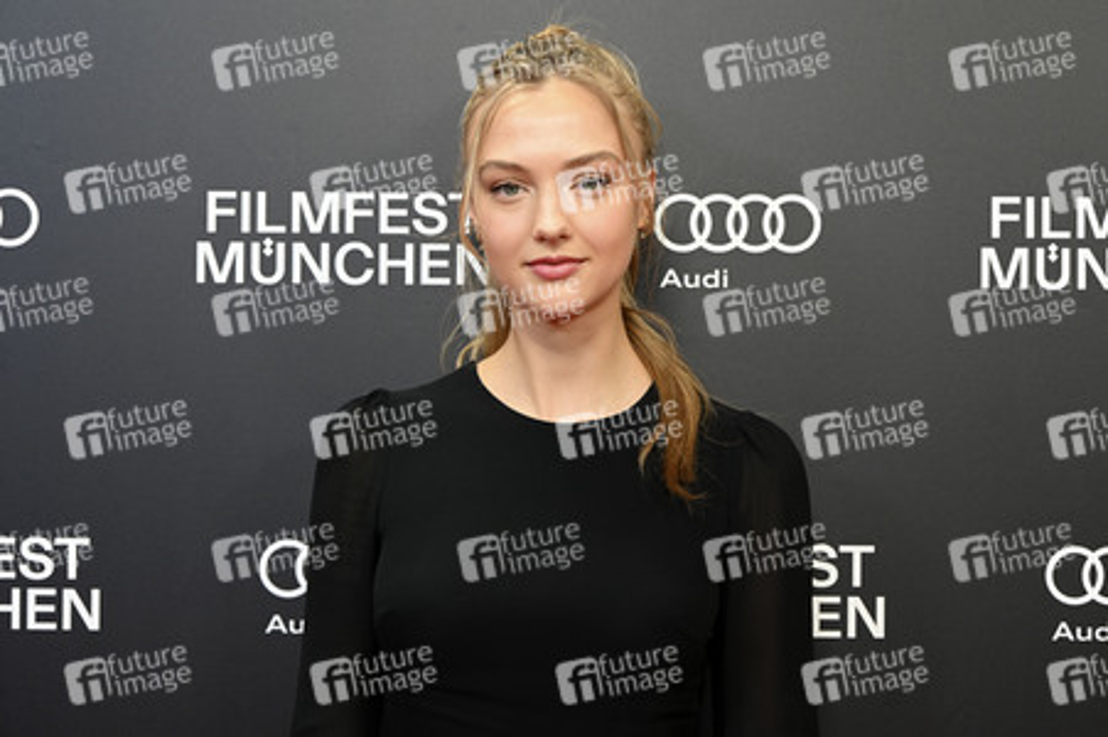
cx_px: 554
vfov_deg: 20.9
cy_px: 368
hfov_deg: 31.0
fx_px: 1999
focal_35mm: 65
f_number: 8
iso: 1000
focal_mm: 65
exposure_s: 1/125
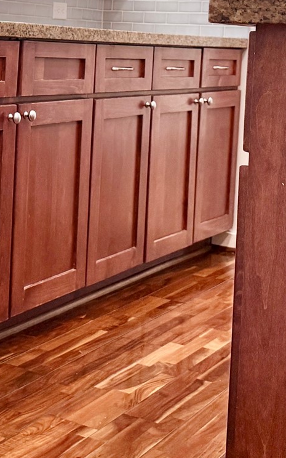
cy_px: 70
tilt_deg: -1.2
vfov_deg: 28.5
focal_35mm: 70
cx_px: -76
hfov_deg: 17.5
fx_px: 873
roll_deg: +0.2
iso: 250
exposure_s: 1/120
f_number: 1.78
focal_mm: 6.76
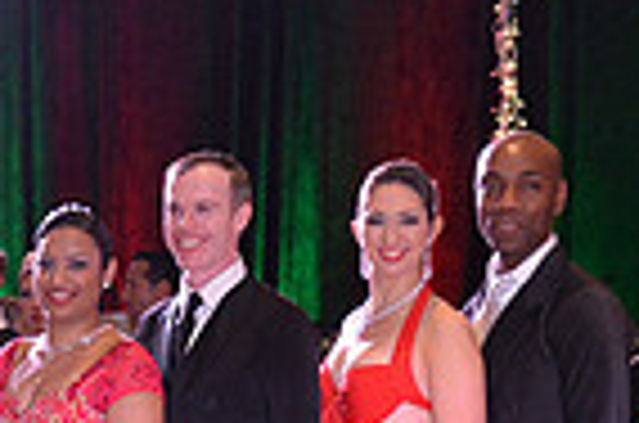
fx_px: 3188
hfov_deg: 11.0
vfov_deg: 7.5
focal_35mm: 180
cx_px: -333
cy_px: 551
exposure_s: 1/250
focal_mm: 44
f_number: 5
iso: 2500
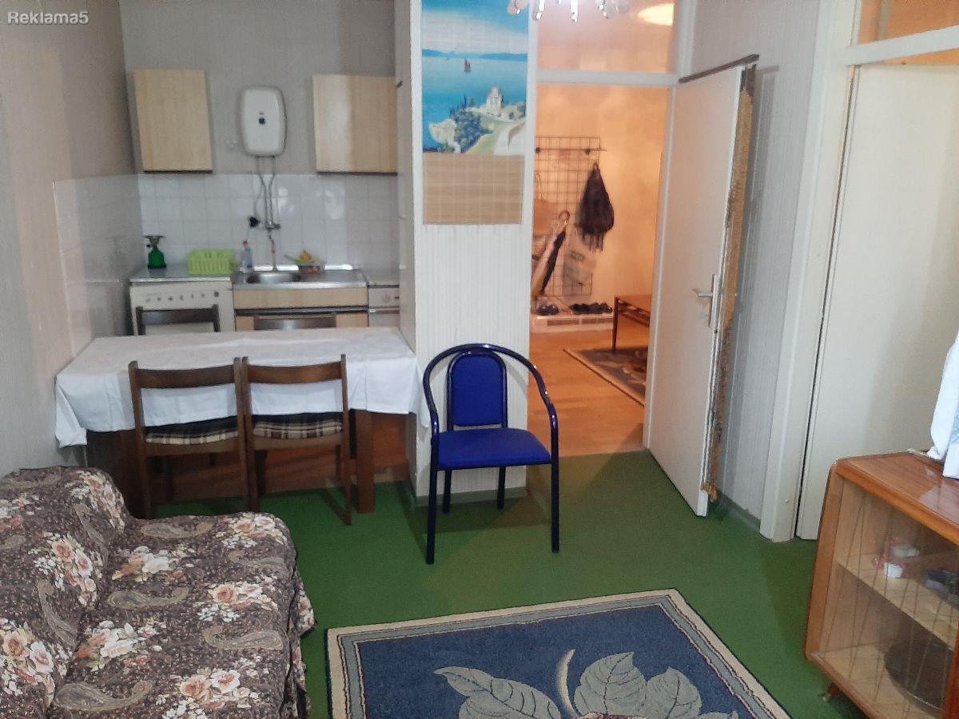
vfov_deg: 53.1
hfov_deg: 67.3
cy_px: 360
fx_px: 720
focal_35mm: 26
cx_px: 480
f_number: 1.7
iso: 320
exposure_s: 1/25
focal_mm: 3.93
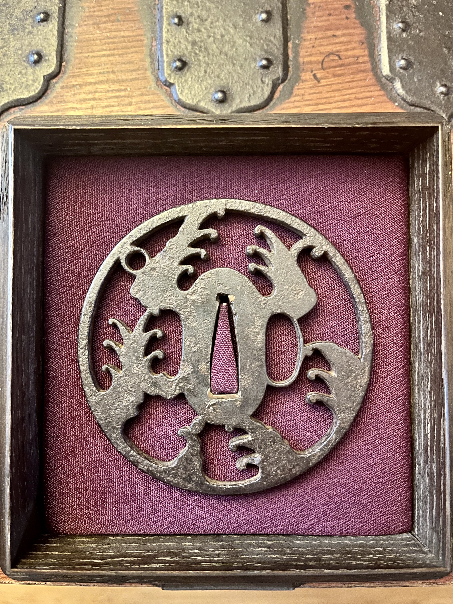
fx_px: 454
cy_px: 302
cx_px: 226
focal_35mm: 26
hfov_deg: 53.1
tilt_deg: -85.3
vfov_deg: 67.3
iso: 640
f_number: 1.6
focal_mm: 5.1
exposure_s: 1/12
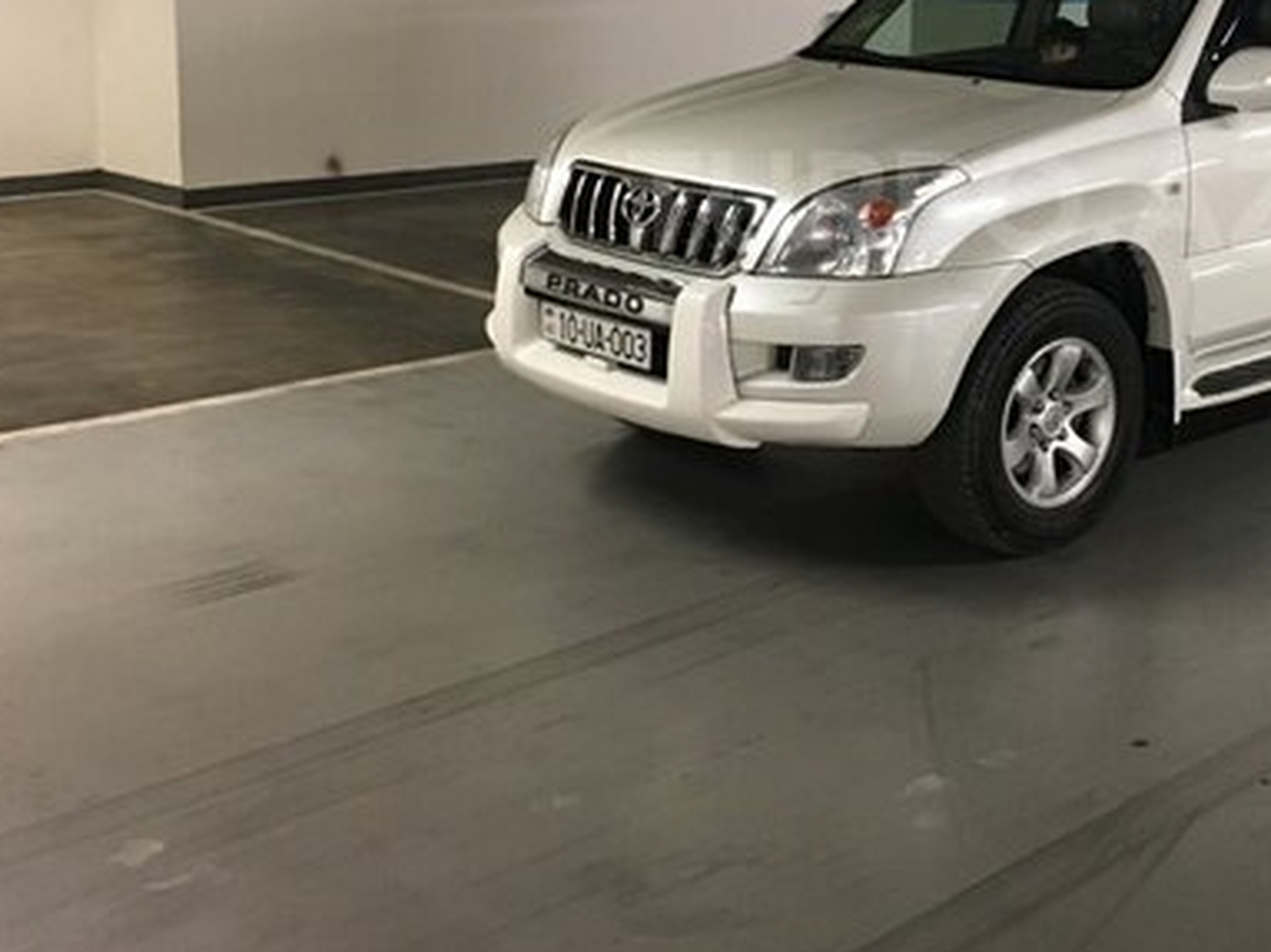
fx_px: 1835
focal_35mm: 50
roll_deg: -0.9
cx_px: 966
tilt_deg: -7.9
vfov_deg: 28.5
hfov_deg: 37.2
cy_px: 201
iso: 160
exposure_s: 1/33
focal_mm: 4.15
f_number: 2.2
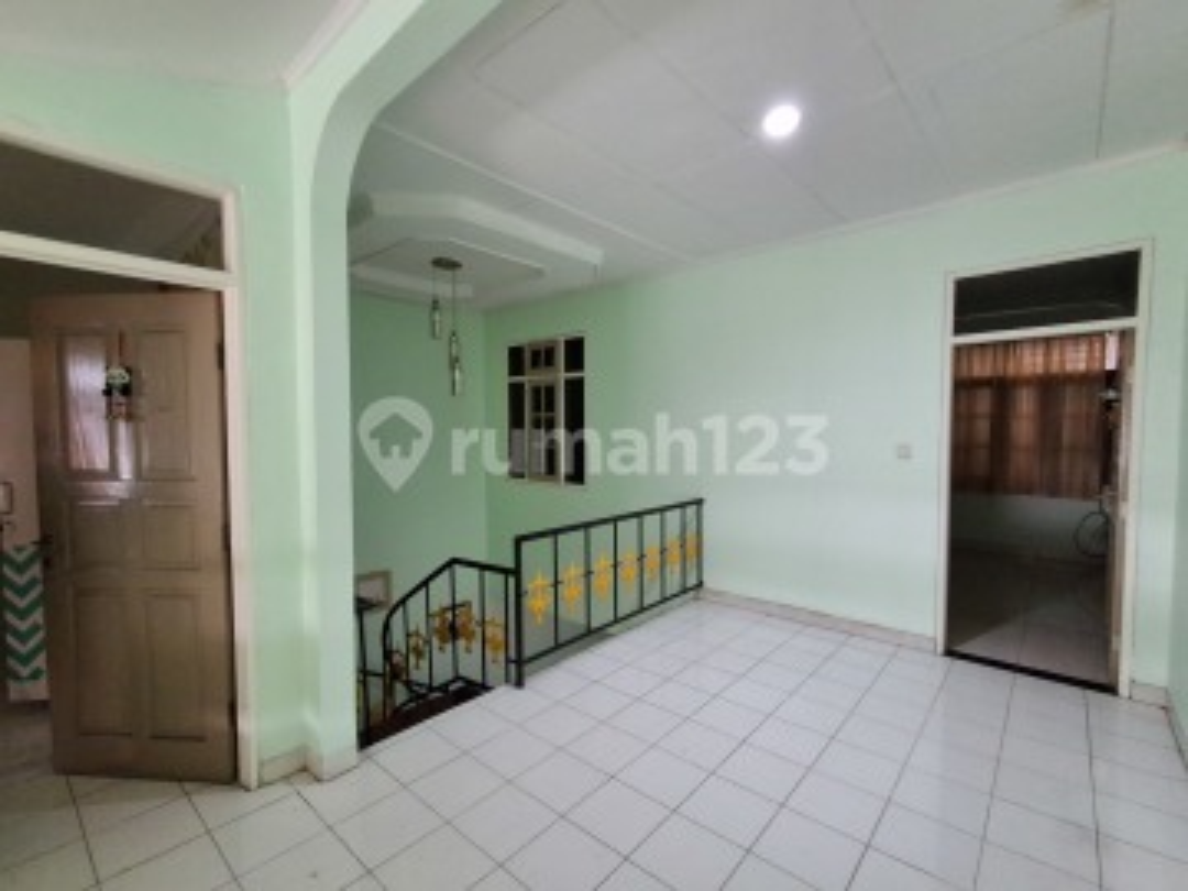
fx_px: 549
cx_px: 594
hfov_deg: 94.5
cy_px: 446
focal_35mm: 16
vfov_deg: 78.1
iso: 640
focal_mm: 1.64
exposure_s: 1/50
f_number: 2.2
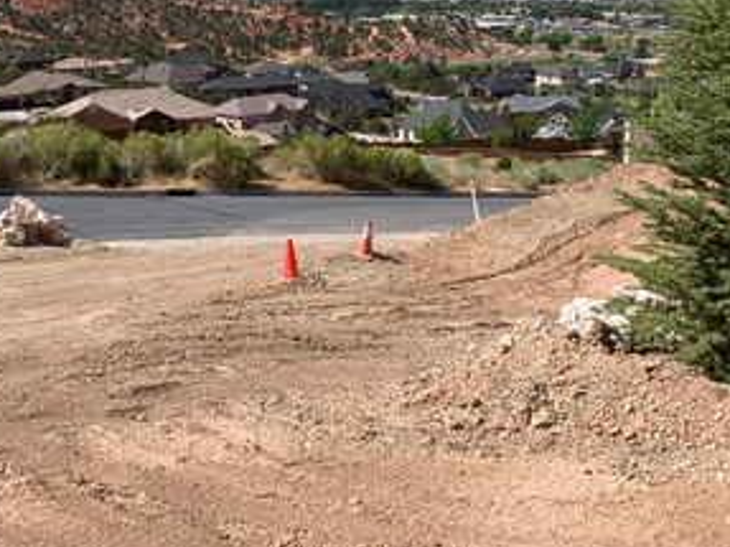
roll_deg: +0.4
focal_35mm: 58
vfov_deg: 24.1
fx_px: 1223
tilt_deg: -0.9
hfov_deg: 33.1
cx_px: 287
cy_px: -5
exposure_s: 1/2915
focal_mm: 4.25
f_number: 1.8
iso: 25
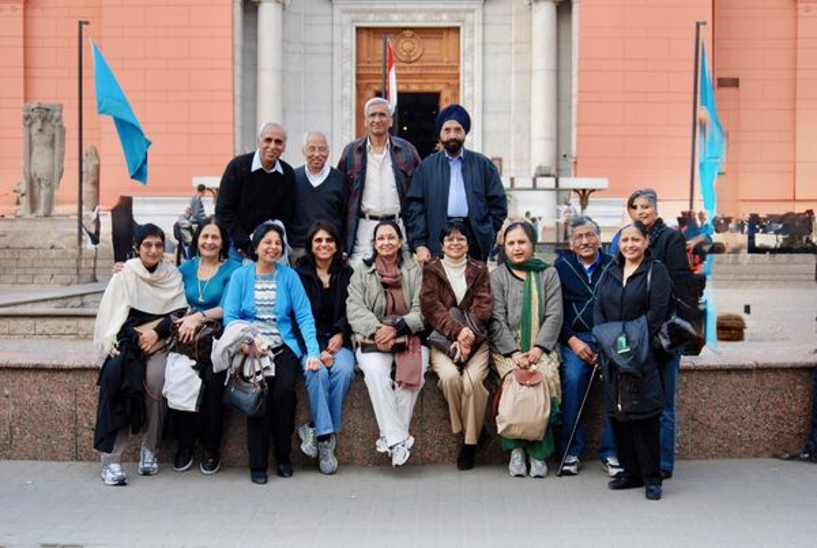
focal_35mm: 60
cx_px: 408
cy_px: 274
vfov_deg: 22.7
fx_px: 1364
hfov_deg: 33.4
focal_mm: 40
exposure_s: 1/125
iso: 200
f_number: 5.6
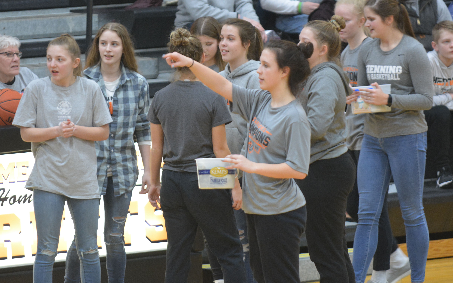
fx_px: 4679
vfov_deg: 3.5
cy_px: 143
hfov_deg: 5.5
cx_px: 228
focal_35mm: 379
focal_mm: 200
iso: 1600
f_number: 2.8
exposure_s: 1/80
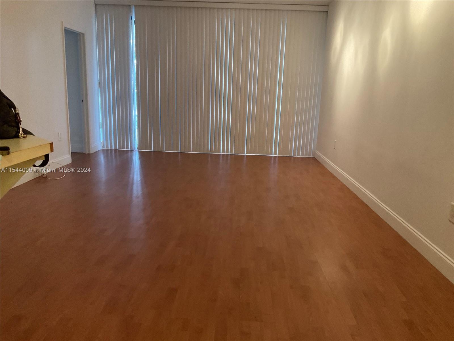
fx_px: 380
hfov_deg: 61.7
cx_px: 227
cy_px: 170
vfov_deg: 48.2
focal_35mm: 29
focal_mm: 3
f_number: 1.8
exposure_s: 1/60
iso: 200
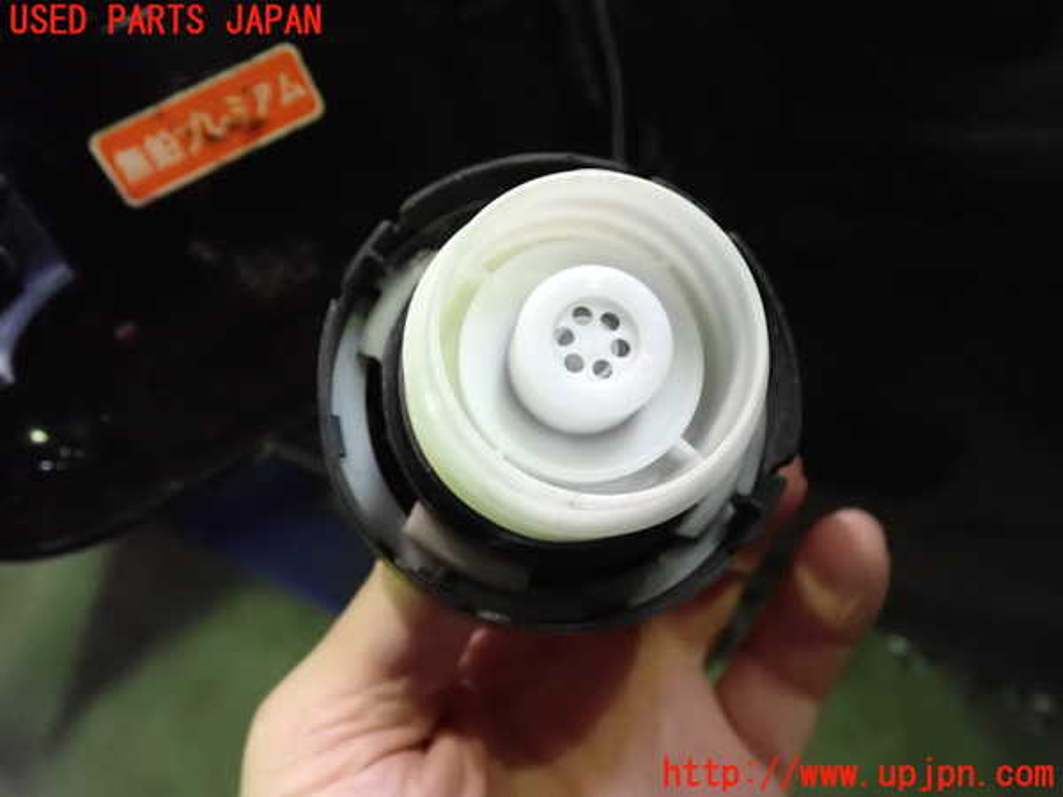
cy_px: 398
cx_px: 532
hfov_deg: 60.0
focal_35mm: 30
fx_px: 921
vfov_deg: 46.8
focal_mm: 5.4
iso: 1600
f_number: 2.3
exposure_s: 1/200
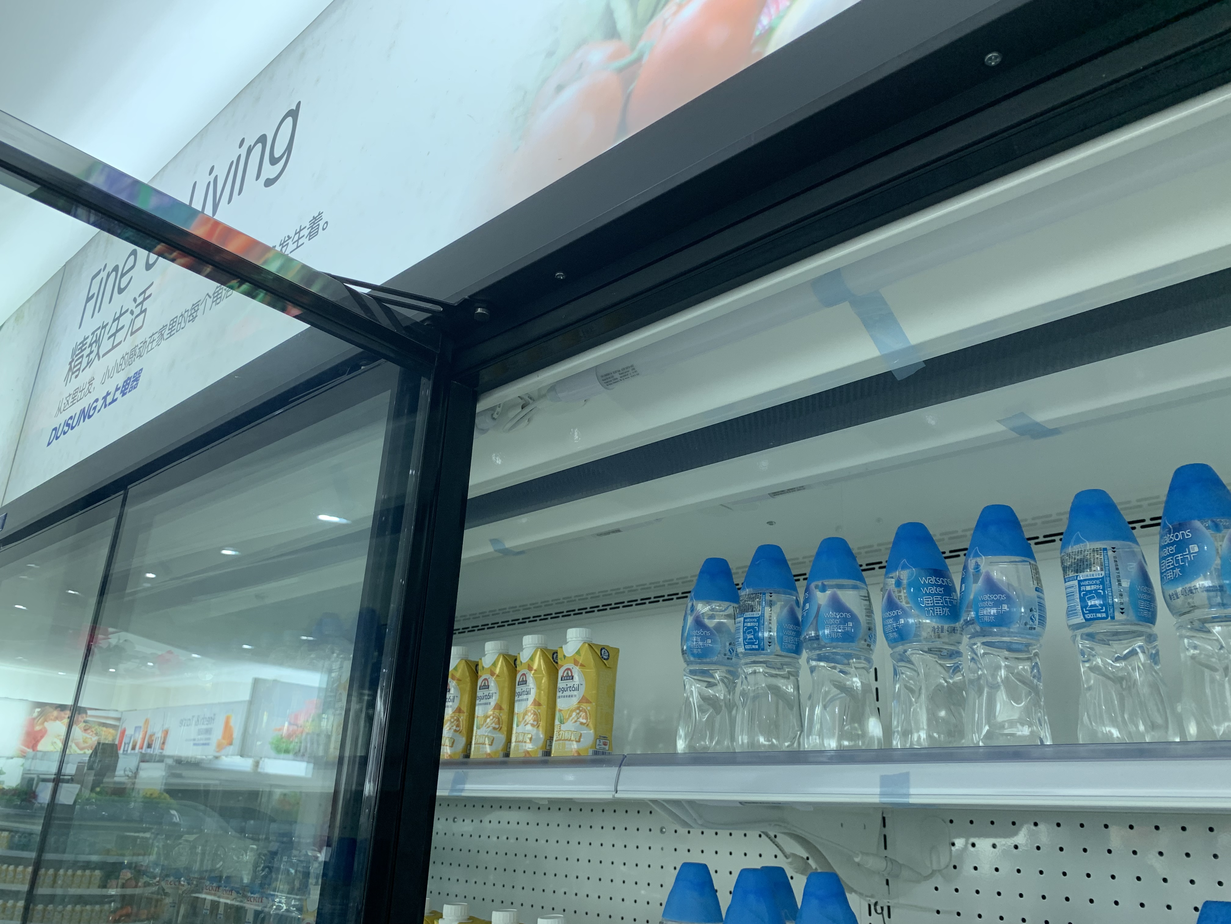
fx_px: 925
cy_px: 462
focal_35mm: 26
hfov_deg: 67.3
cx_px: 616
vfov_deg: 53.1
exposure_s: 1/50
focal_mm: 4.25
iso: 50
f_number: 1.8
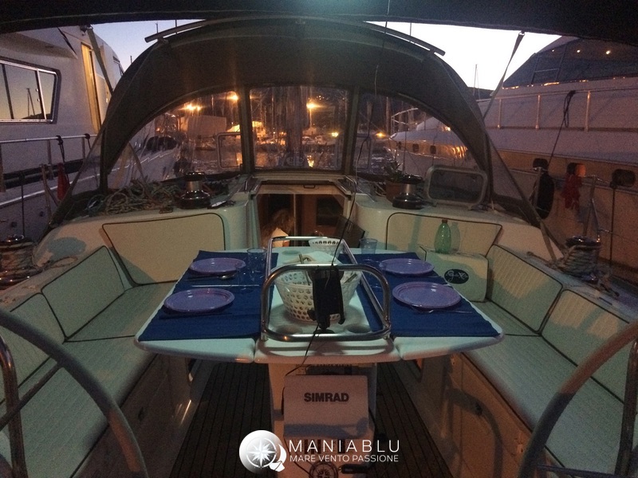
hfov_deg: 61.7
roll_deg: -0.5
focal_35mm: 29
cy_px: 239
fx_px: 534
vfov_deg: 48.2
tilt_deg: -9.7
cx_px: 319
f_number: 2.2
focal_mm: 4.15
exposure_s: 1/17
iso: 500
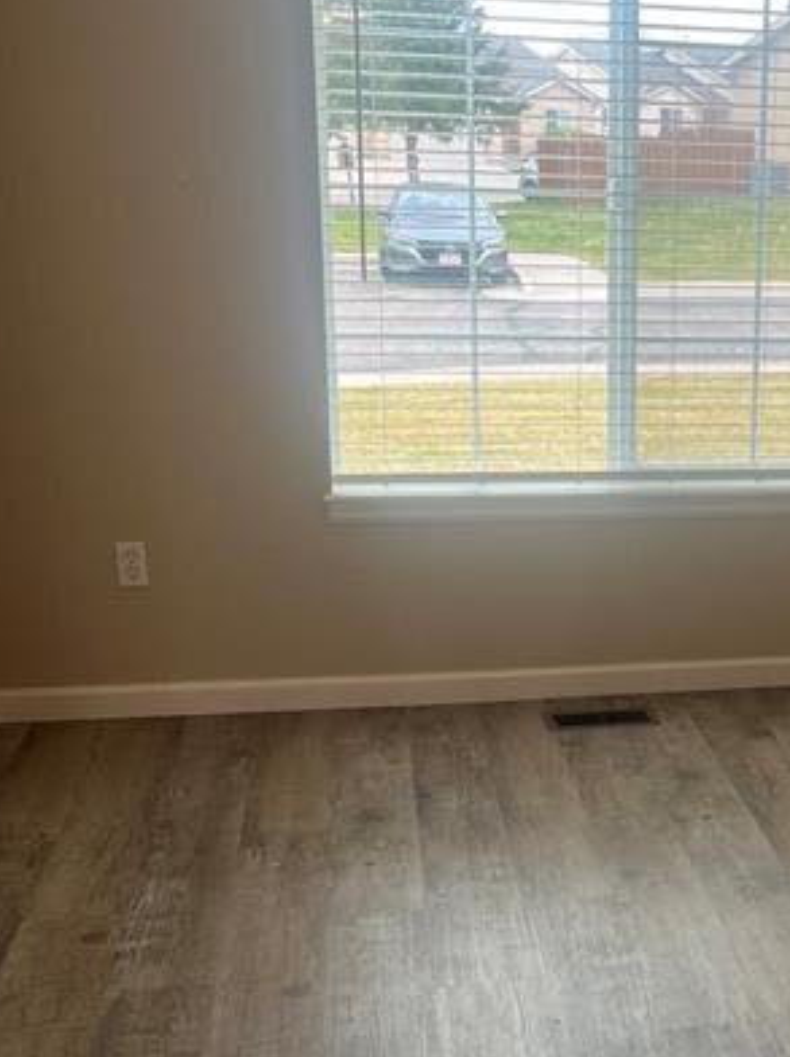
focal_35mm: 51
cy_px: 628
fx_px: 1555
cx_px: 732
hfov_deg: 27.3
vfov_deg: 37.4
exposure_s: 1/120
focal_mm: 5.1
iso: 50
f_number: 1.6
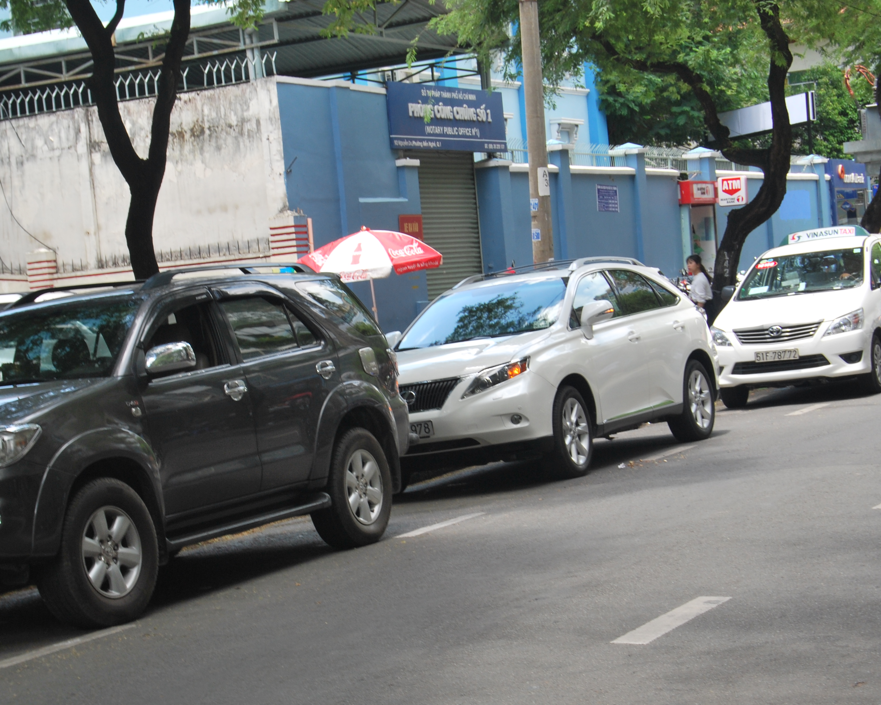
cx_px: 351
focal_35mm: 78
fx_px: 2034
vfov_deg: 19.6
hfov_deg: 24.4
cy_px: 415
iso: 160
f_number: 5
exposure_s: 1/50
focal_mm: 38
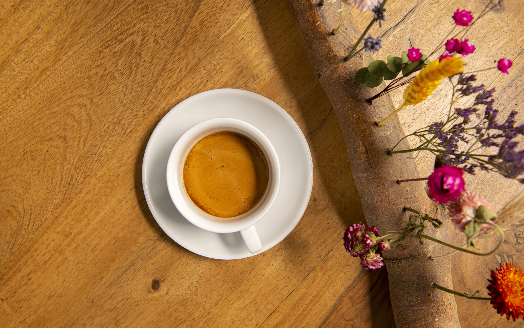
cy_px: 166
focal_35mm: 37
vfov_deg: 34.4
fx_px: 528
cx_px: 262
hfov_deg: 52.8
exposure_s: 1/2.5
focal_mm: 36
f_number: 11
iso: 250
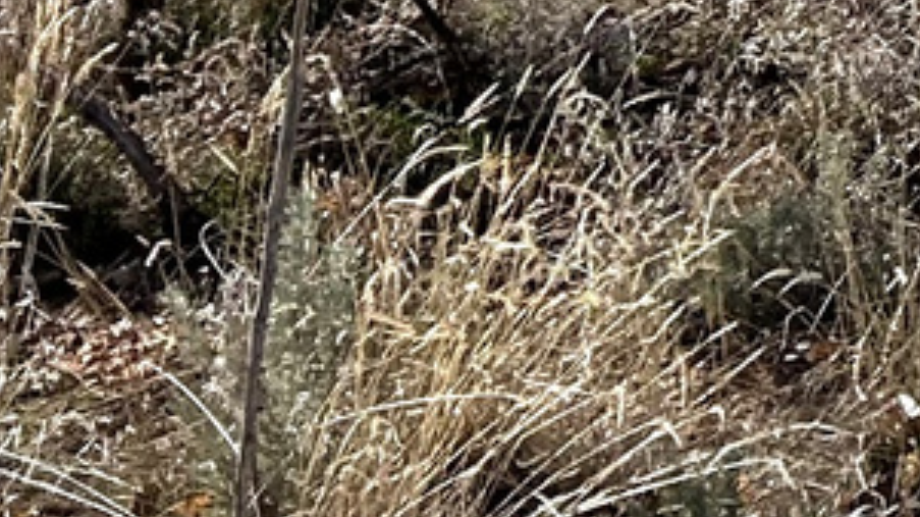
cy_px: -1346
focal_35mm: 193
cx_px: 3050
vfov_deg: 5.6
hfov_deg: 8.6
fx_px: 4706
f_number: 1.5
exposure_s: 1/4831
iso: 50
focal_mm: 5.7
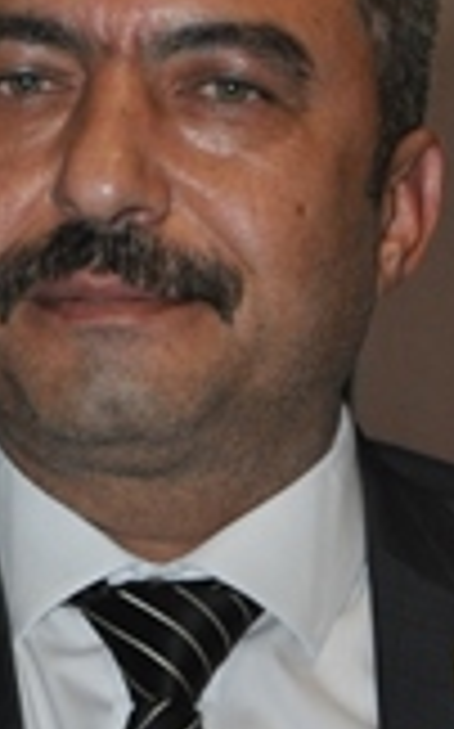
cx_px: 214
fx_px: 5255
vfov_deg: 7.9
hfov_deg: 4.9
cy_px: 549
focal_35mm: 265
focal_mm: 44
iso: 800
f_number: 4.2
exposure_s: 1/60
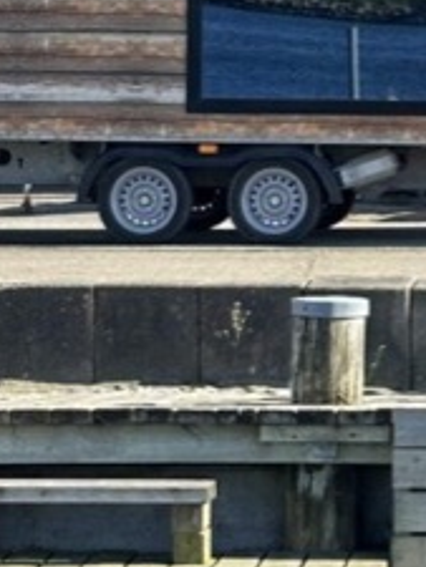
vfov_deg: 9.2
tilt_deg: +2.5
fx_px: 3492
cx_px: 494
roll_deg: -0.5
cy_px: 10
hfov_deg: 6.9
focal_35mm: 213
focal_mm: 6.86
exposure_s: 1/1953
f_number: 1.78
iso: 64
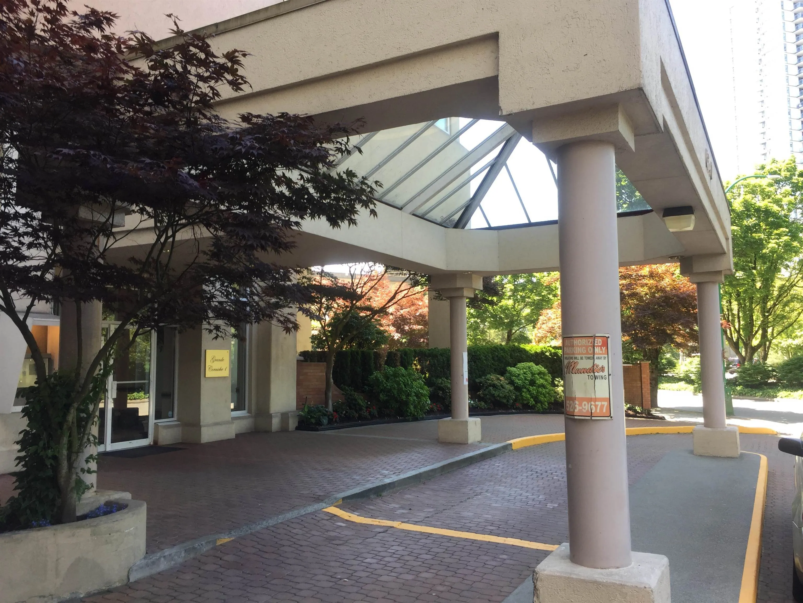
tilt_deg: +7.5
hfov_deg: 61.7
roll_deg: +0.5
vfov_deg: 48.2
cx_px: 402
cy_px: 302
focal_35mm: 29
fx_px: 673
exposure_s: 1/120
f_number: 2.2
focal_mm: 4.15
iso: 32
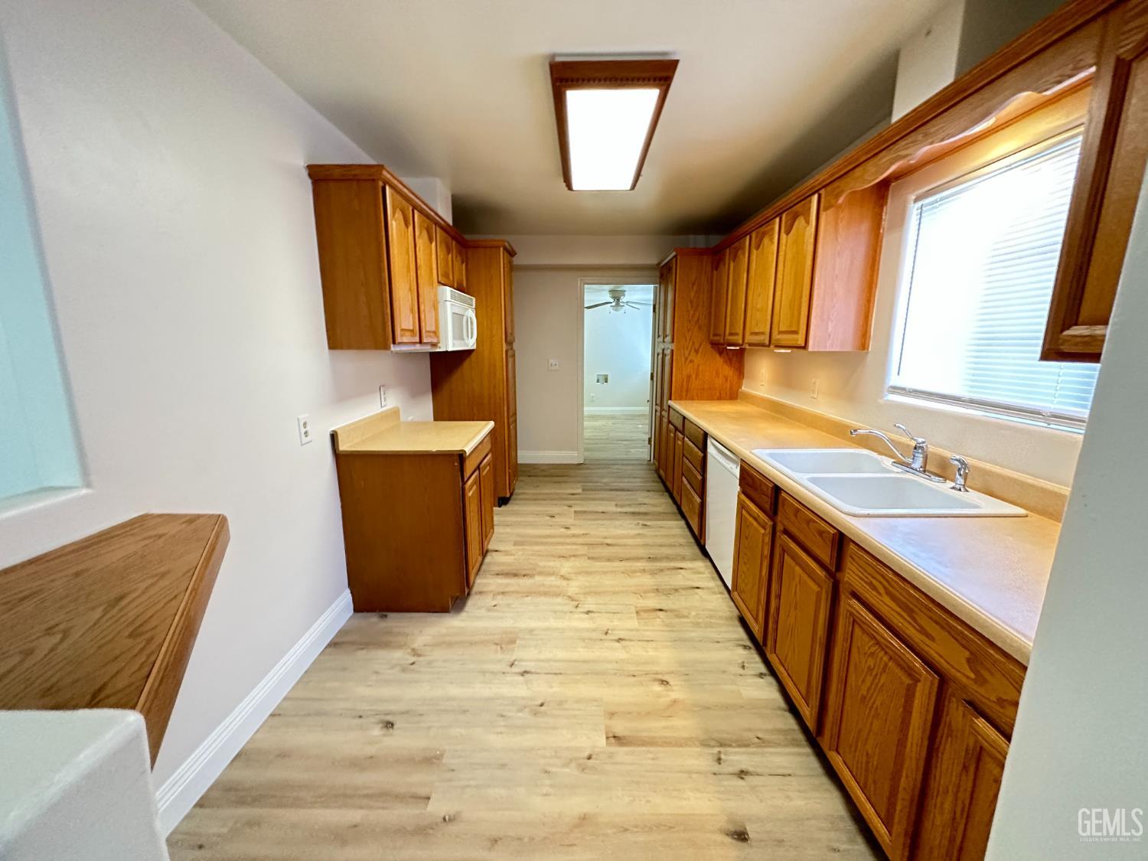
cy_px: 430
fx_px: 464
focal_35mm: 14
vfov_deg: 85.7
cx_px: 574
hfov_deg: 102.1
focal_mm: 2.22
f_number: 2.2
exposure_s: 1/60
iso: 500
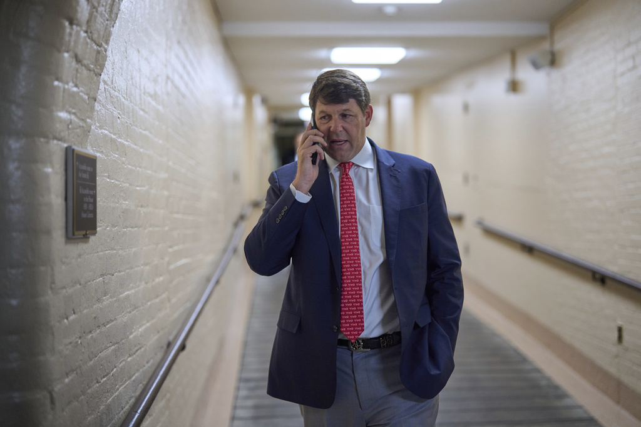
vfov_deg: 27.0
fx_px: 890
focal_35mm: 50
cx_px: 320
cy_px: 214
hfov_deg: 39.6
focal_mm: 50
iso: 1600
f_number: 1.4
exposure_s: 1/500
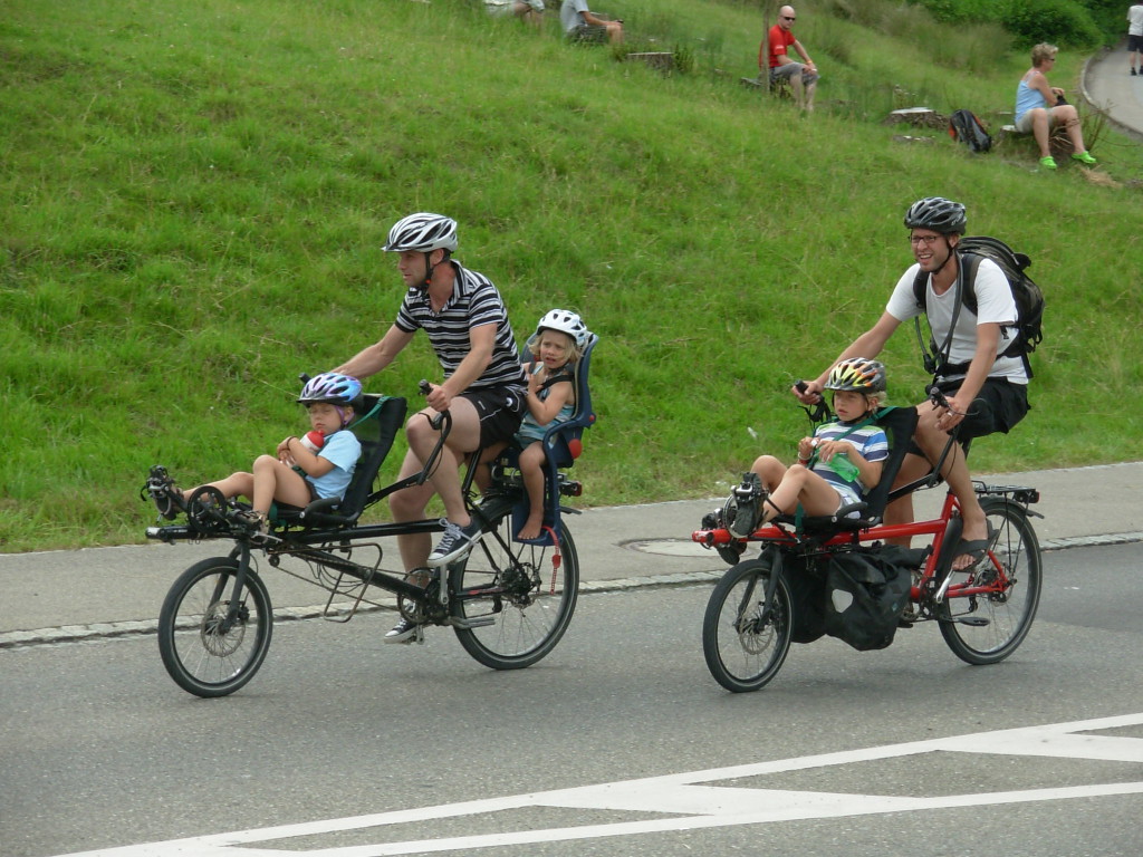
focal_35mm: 122
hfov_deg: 16.1
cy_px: 428
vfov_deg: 12.1
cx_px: 572
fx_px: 4028
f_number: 4.3
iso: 50
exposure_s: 1/406
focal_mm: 20.2
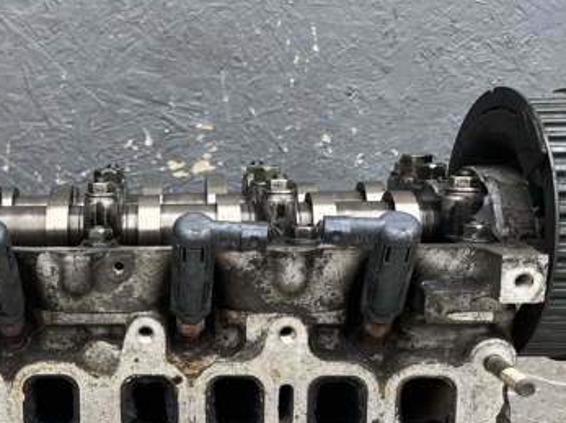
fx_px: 783
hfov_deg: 38.2
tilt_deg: -7.4
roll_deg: -0.4
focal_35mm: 48
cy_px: 270
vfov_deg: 30.0
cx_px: 111
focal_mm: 5.1
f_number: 1.6
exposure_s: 1/290
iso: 40
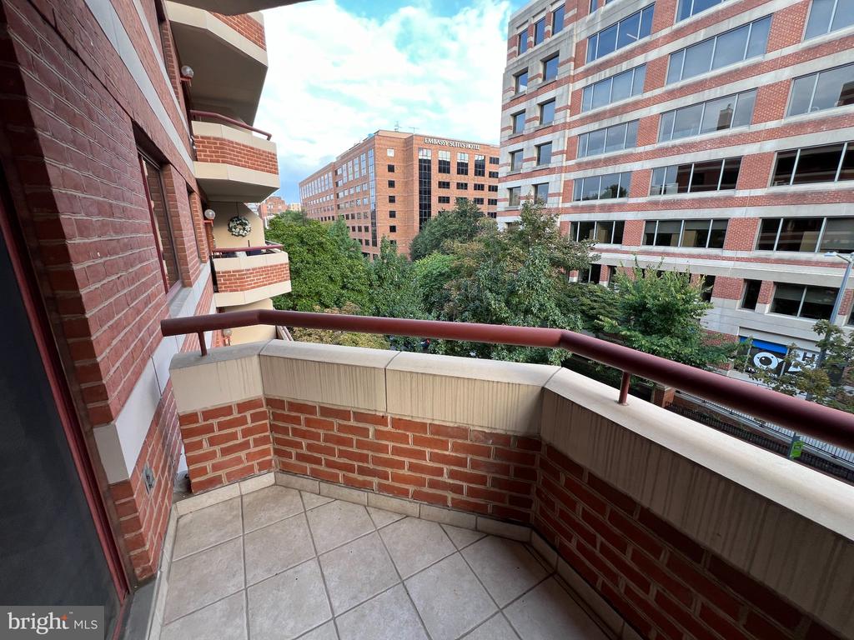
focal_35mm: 13
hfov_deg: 106.2
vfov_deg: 89.9
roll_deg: +0.3
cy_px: 320
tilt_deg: -14.9
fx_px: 321
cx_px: 427
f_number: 1.8
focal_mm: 1.57
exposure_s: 1/99
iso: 40
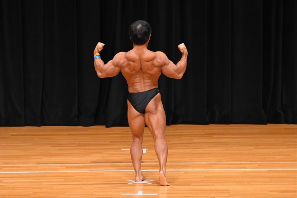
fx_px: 2474
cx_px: 148
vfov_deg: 4.6
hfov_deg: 6.9
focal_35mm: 300
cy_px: 99
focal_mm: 200
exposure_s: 1/400
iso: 4000
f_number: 5.6
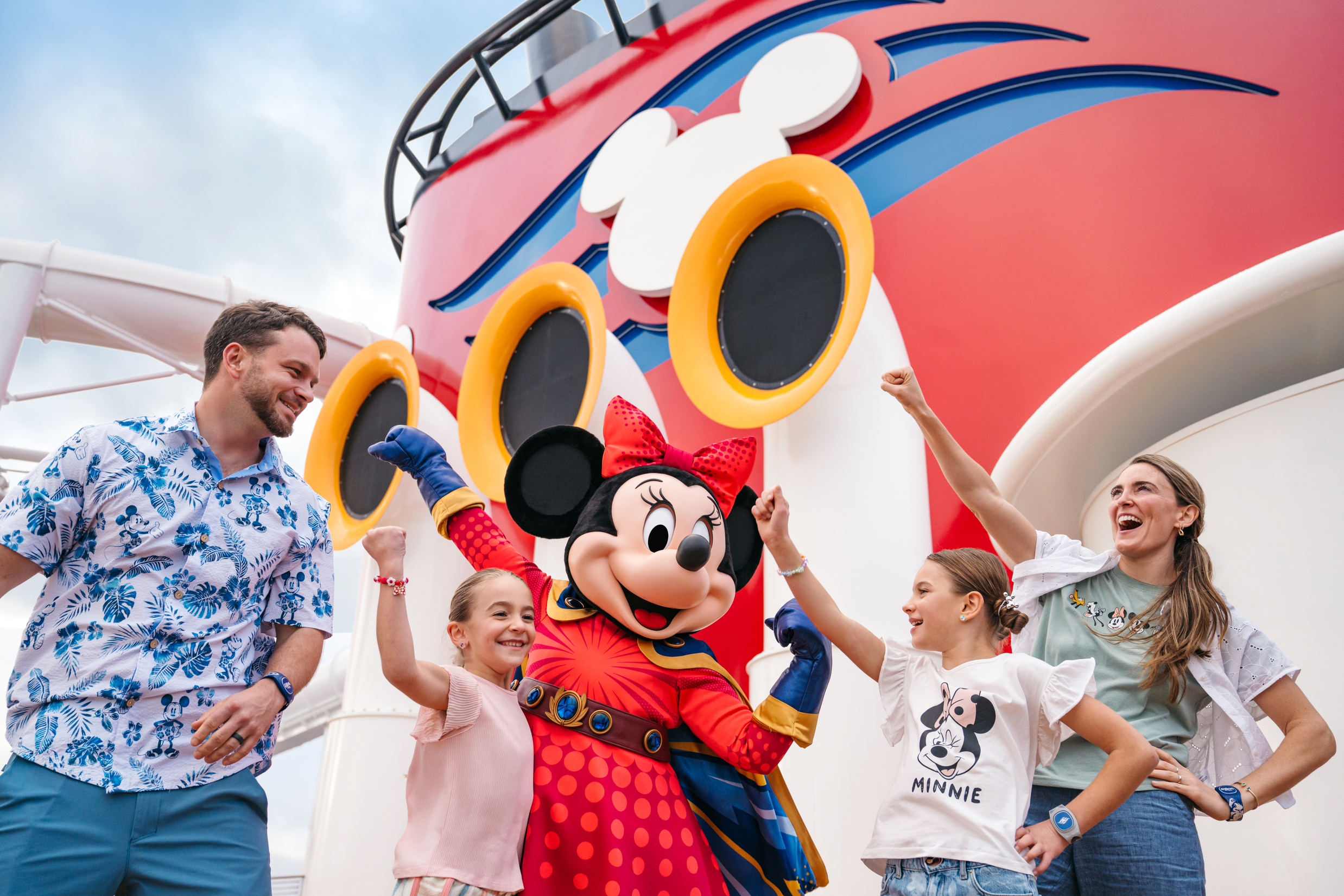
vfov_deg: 45.0
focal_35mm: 29
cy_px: 448
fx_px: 1083
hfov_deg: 63.7
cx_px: 672
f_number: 4
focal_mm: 29
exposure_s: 1/640
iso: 500
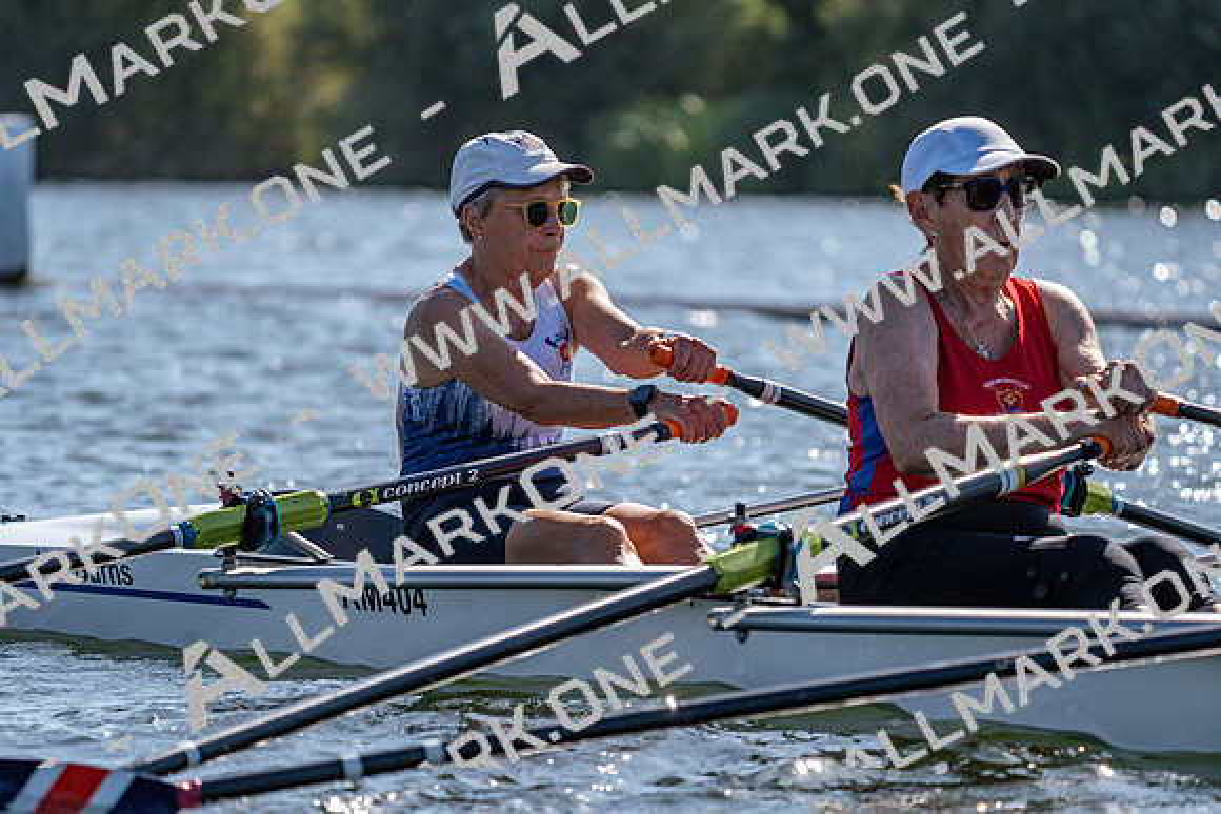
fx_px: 8481
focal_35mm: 250
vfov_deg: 5.5
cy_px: 407
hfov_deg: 8.2
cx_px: 610
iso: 250
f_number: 5.6
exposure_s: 1/2000
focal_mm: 250
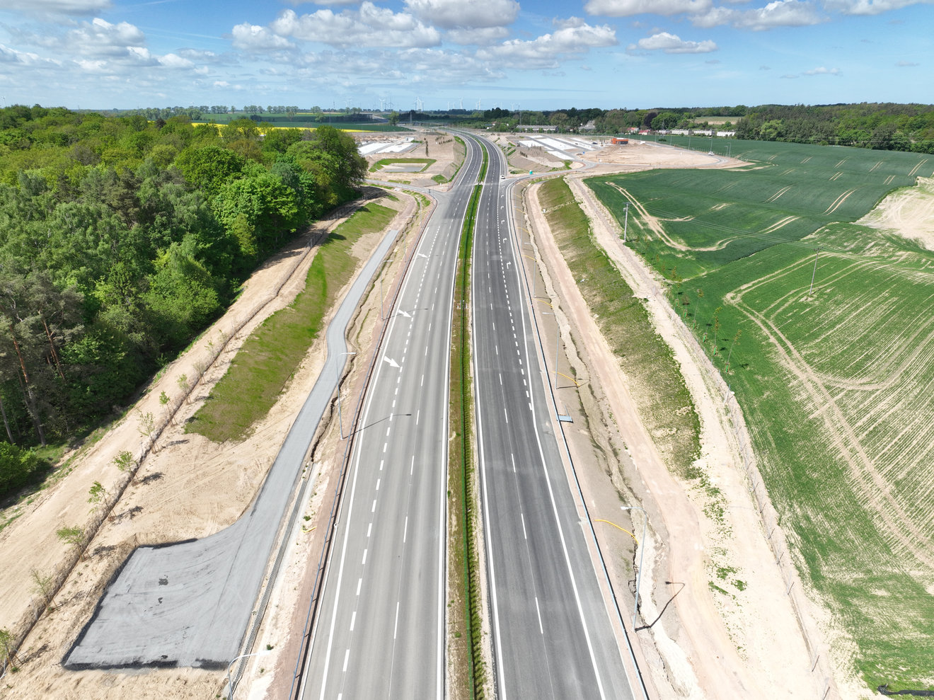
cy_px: 350
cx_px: 467
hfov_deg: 71.6
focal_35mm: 24
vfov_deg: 56.8
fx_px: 647
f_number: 2.8
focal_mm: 12.29
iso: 100
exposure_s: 1/1600
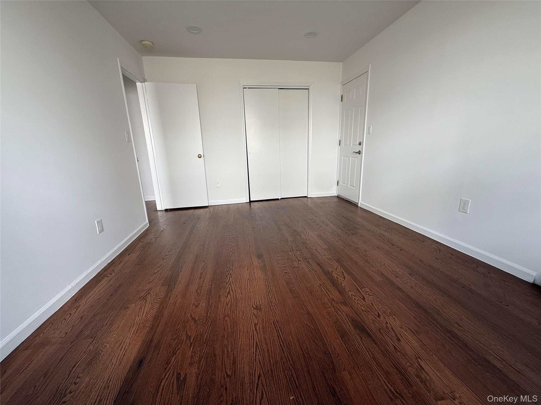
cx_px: 270
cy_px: 202
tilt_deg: -13.8
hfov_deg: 102.1
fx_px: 219
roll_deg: +1.2
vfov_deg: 85.7
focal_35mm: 14
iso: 100
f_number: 2.2
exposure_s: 1/99
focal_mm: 2.22
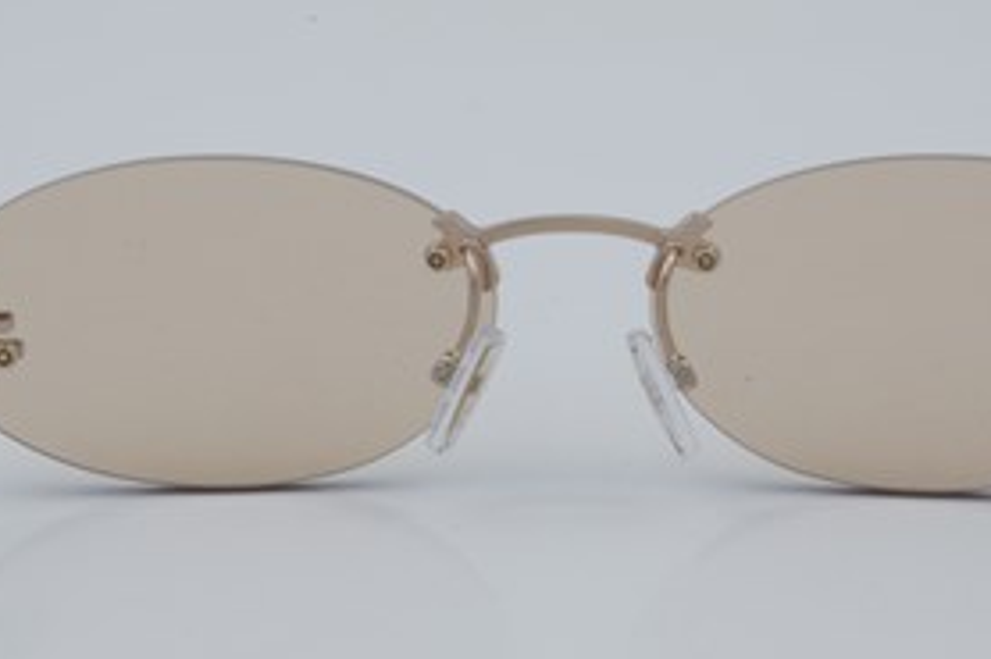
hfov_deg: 17.2
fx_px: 3266
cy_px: 285
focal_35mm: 119
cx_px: 574
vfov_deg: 11.5
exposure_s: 1/4
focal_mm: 55
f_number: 32
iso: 100
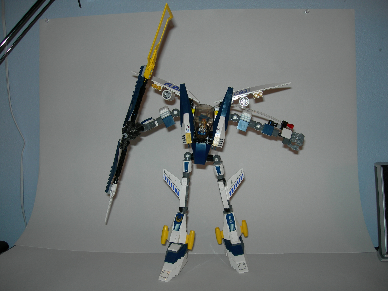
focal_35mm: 38
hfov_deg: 49.0
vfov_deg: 37.7
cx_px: 194
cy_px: 146
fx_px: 426
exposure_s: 1/60.1
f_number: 2.8
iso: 50
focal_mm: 7.8
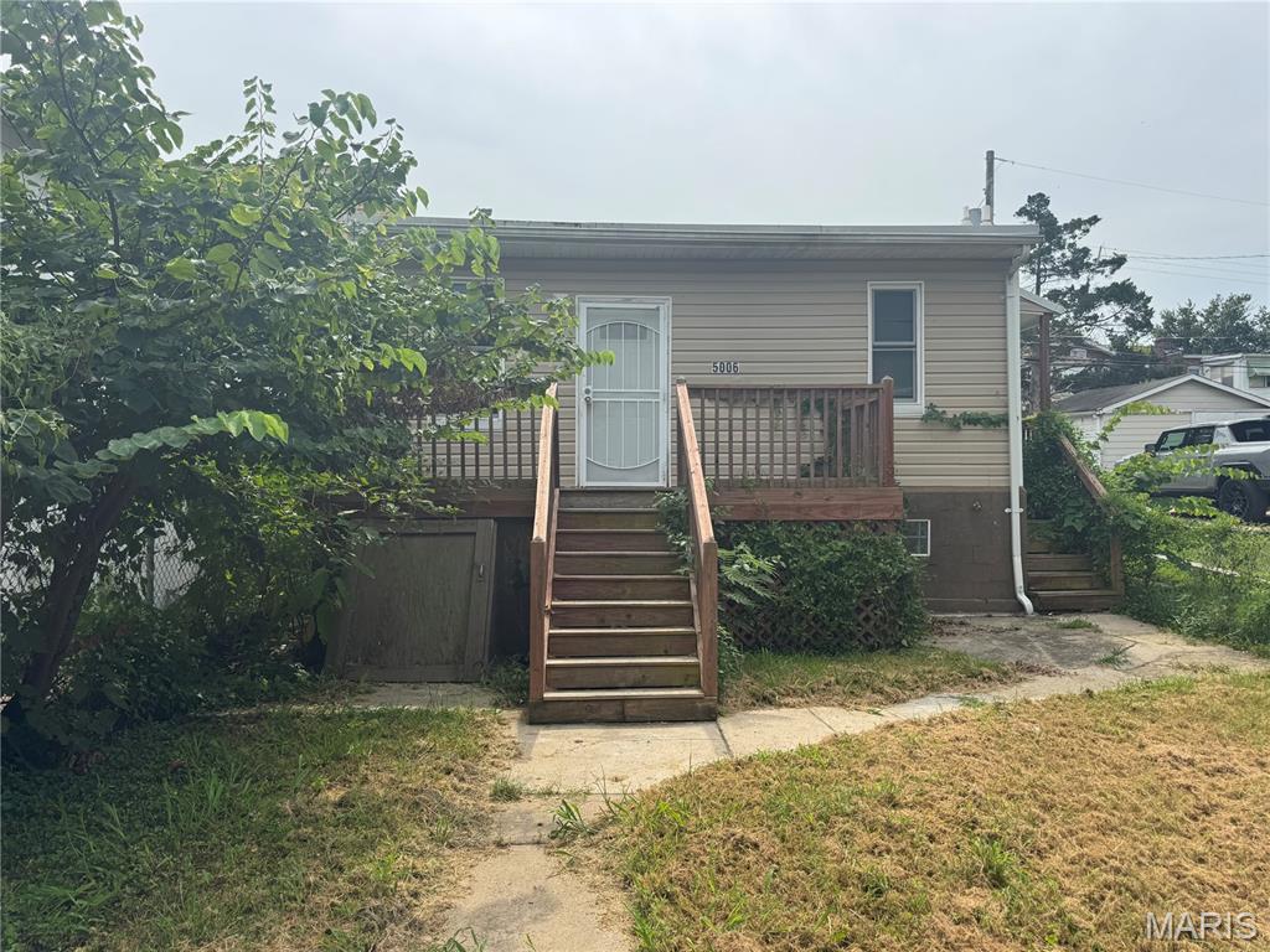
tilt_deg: +2.2
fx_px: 881
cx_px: 635
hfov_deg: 71.6
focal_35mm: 24
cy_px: 476
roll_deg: -0.9
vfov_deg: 56.8
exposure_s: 1/3597
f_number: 1.78
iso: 80
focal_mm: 6.76
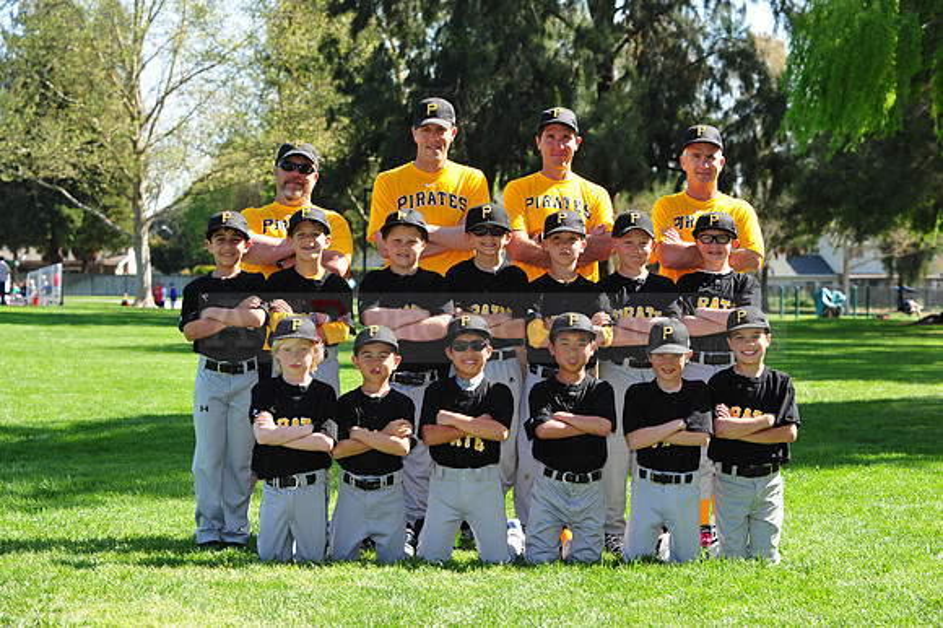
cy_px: 314
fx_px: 2408
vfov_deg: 14.8
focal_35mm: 92
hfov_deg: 22.2
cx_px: 472
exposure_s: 1/250
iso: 200
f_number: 7.1
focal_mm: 92
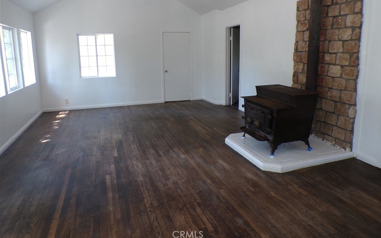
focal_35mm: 26
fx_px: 270
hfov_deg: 70.4
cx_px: 194
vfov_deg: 47.3
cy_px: 94
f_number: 3
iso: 190
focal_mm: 4.3
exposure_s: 1/34
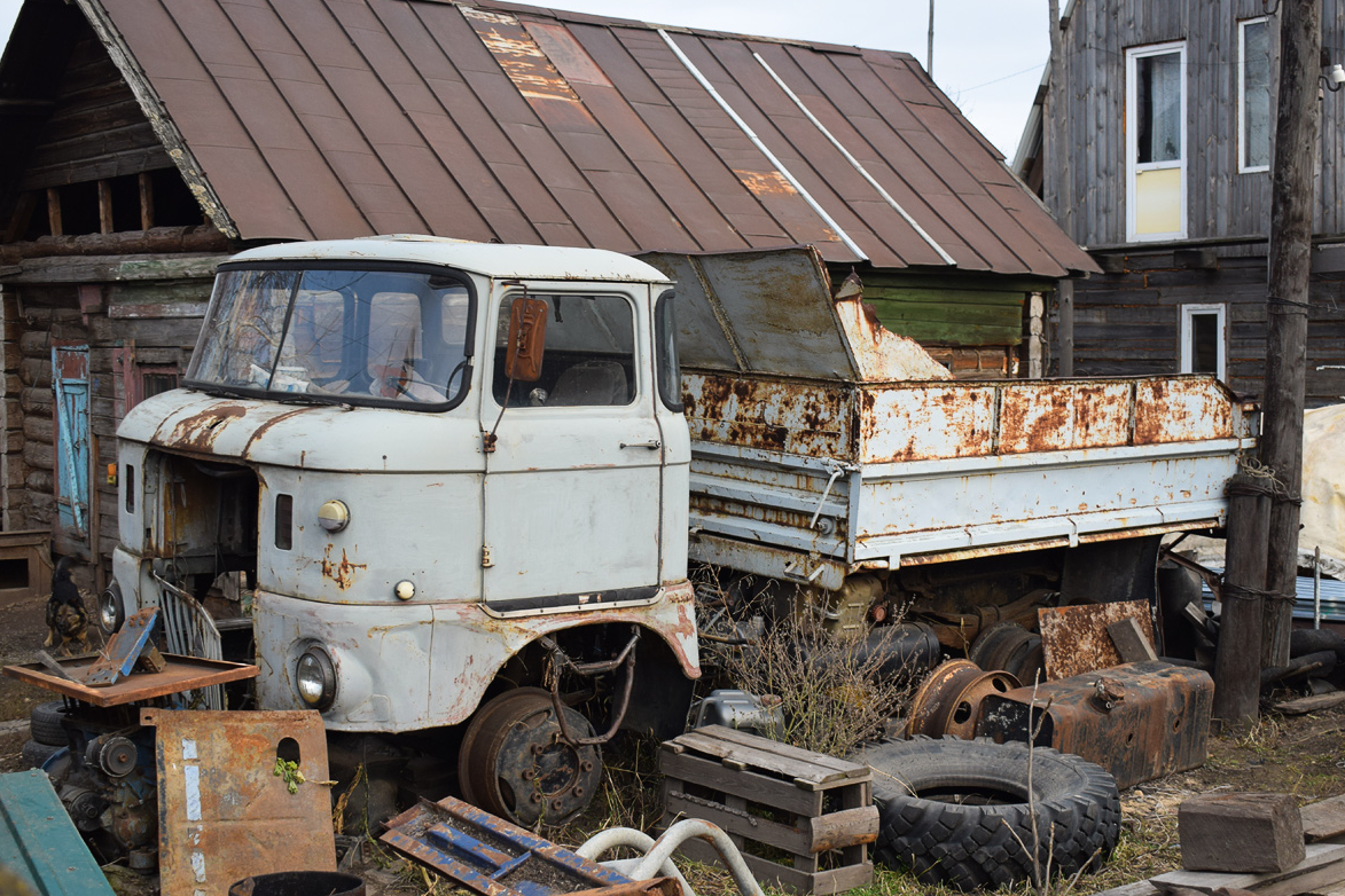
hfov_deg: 44.0
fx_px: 1663
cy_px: 453
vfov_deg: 30.2
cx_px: 665
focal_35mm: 45
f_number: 5.6
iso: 400
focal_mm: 29
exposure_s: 1/125
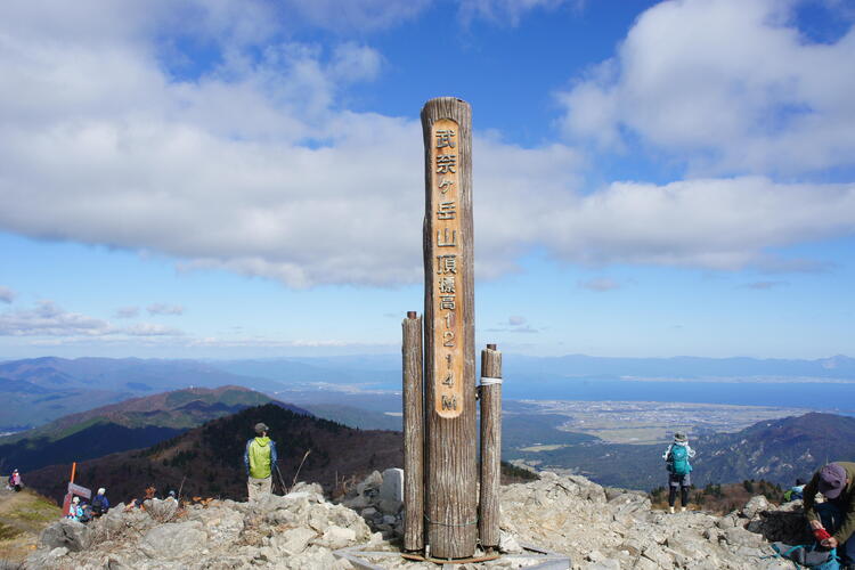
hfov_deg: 61.9
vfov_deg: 43.6
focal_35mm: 30
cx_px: 428
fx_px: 712
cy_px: 285
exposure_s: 1/320
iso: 200
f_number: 11
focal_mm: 20
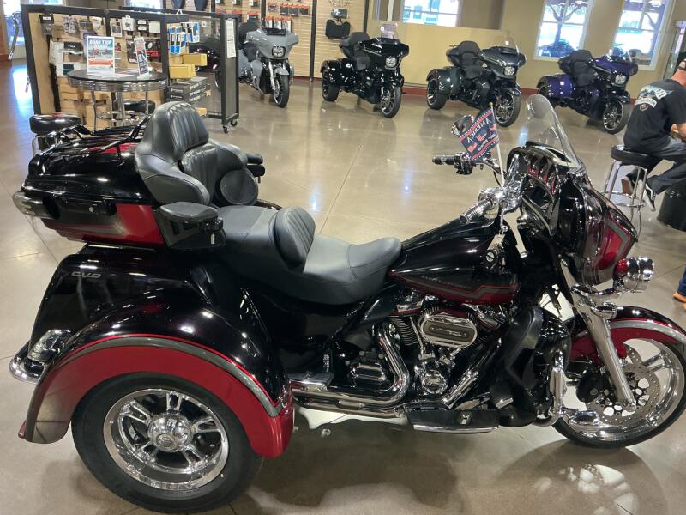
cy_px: 258
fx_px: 575
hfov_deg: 61.7
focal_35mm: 29
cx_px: 343
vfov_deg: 48.2
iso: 200
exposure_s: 1/60
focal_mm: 3
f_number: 1.8
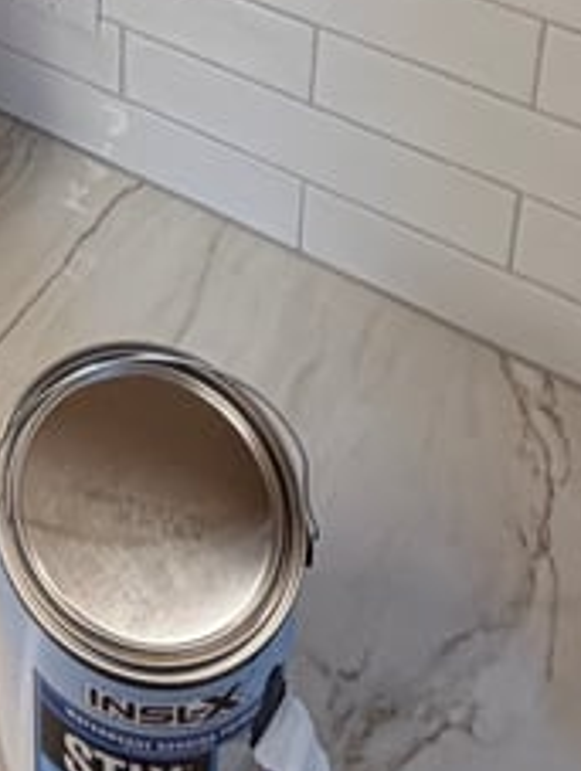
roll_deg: +4.2
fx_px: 1406
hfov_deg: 22.0
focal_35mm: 63
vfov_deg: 21.2
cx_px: -71
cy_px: -596
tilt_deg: -18.2
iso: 80
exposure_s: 1/120
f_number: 2.2
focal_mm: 2.22
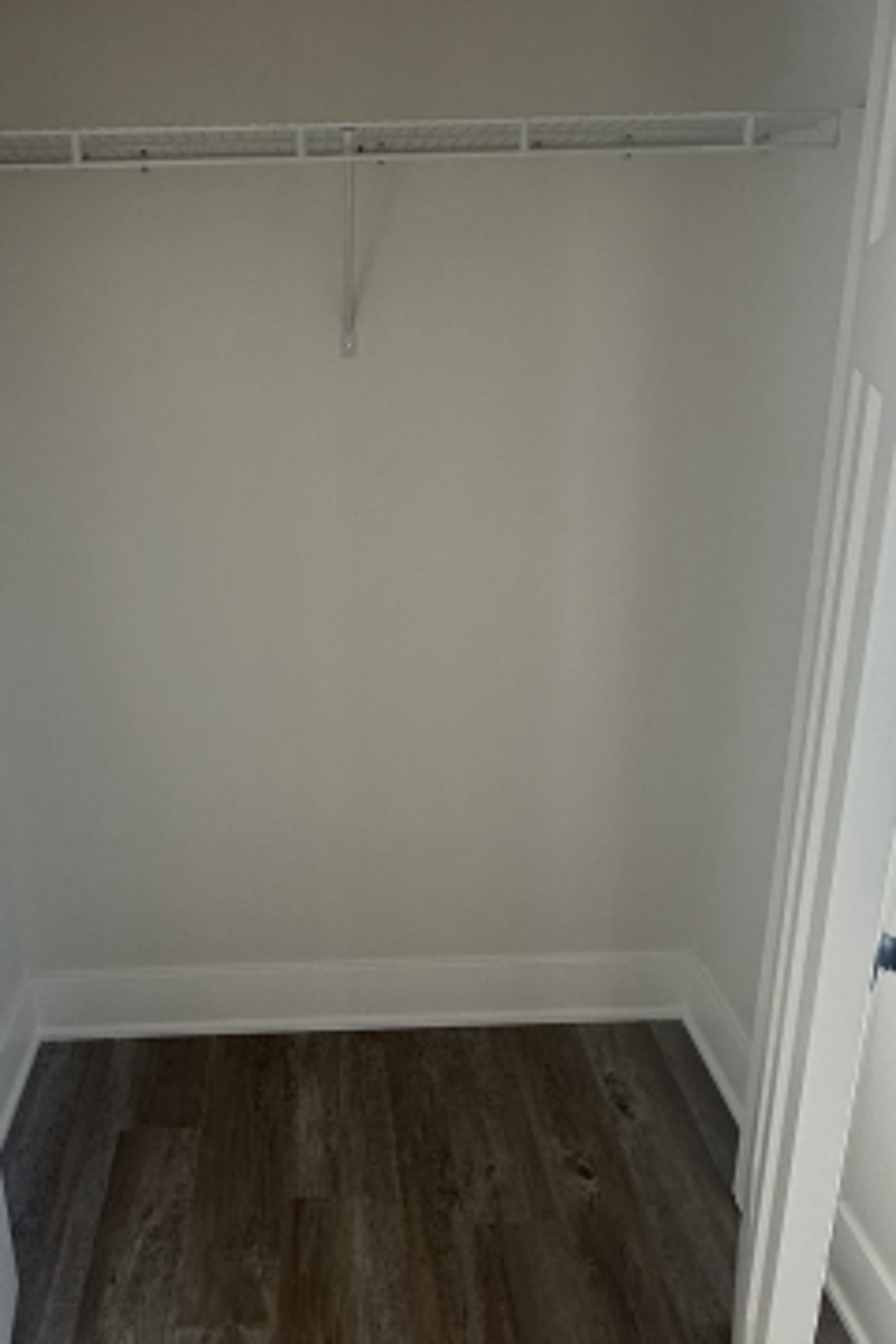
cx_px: 325
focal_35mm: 27
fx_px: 1008
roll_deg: +3.3
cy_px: 614
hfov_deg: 47.4
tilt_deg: -13.6
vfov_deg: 67.3
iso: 64
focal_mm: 2.22
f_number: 2.2
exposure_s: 1/268
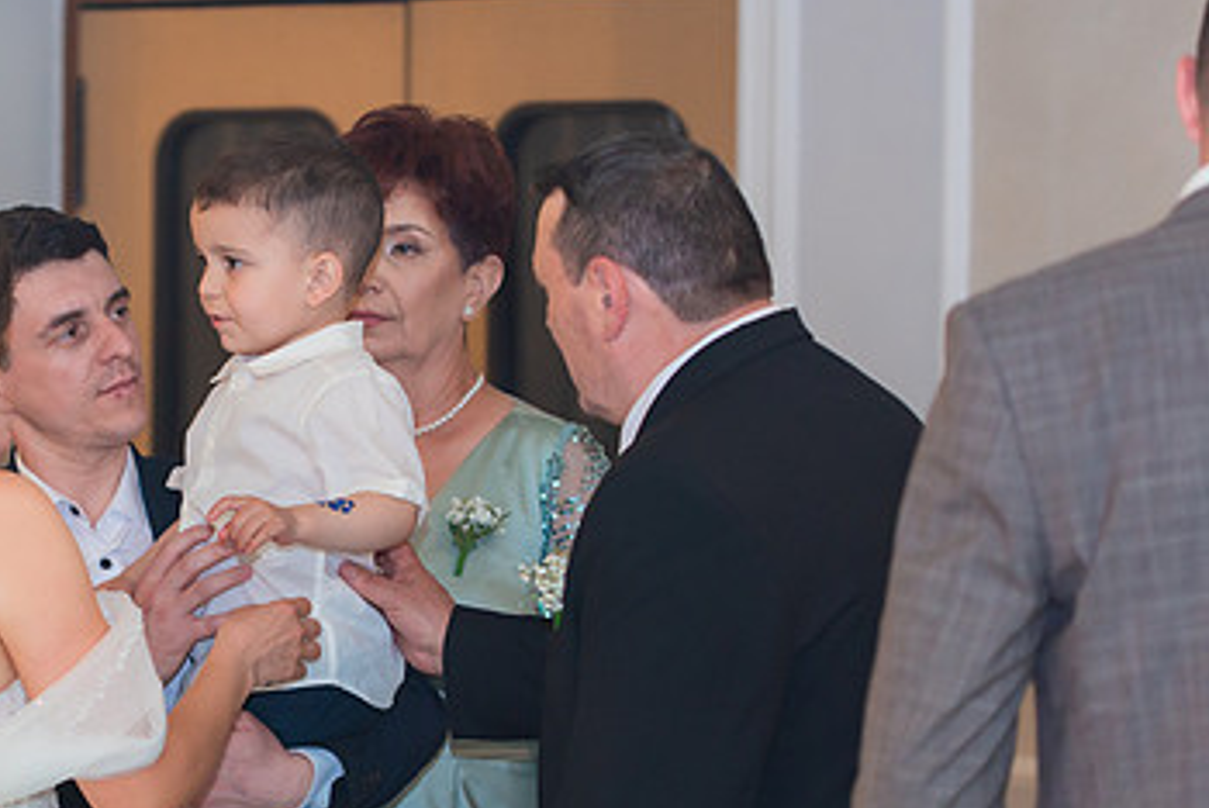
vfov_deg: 9.2
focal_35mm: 149
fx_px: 5008
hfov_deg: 13.7
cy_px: 492
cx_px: 249
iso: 1600
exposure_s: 1/200
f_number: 3.2
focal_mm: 90
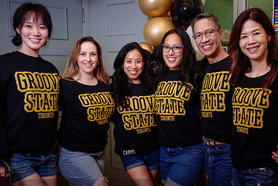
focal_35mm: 42
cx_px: 171
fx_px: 325
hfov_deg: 46.0
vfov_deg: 31.8
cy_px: 113
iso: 800
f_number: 4
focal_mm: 27.5
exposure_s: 1/125
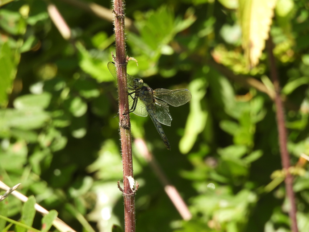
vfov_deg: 1.6
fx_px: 8481
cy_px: 116
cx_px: 154
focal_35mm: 950
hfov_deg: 2.1
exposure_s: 1/160
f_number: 5.6
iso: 100
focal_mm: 170
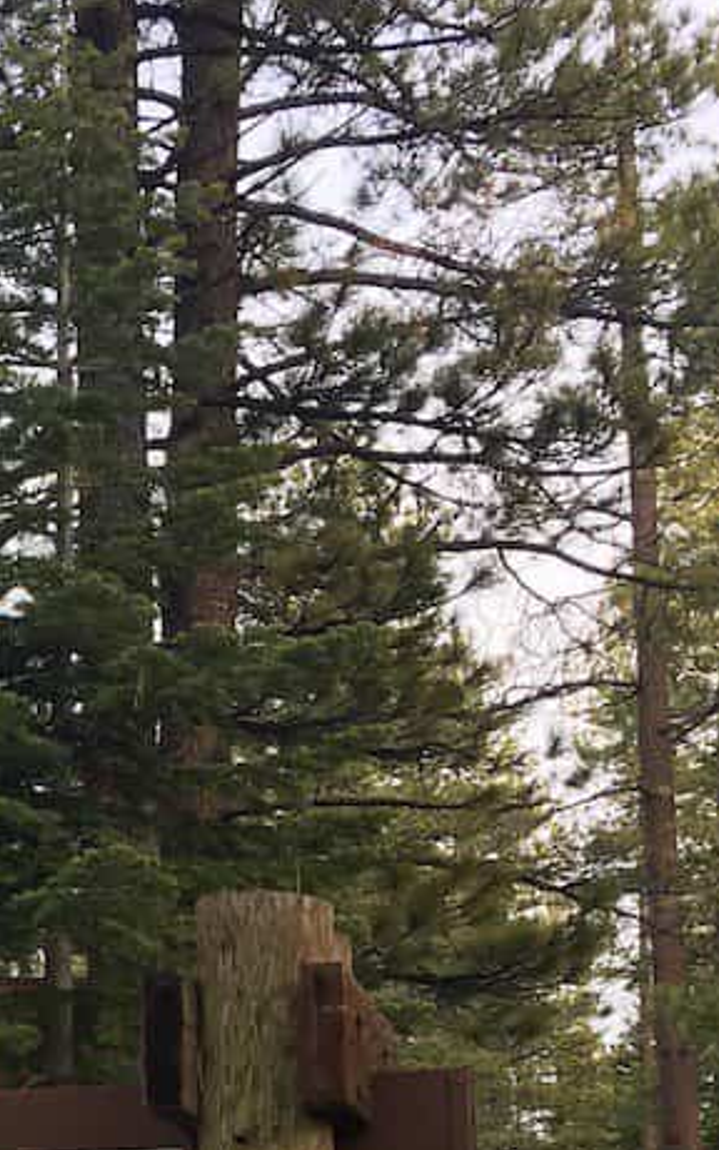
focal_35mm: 80
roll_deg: +0.3
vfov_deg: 24.4
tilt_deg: +5.1
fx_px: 2509
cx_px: -237
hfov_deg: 15.5
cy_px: 1205
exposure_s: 1/120
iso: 25
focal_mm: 4.15
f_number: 2.2
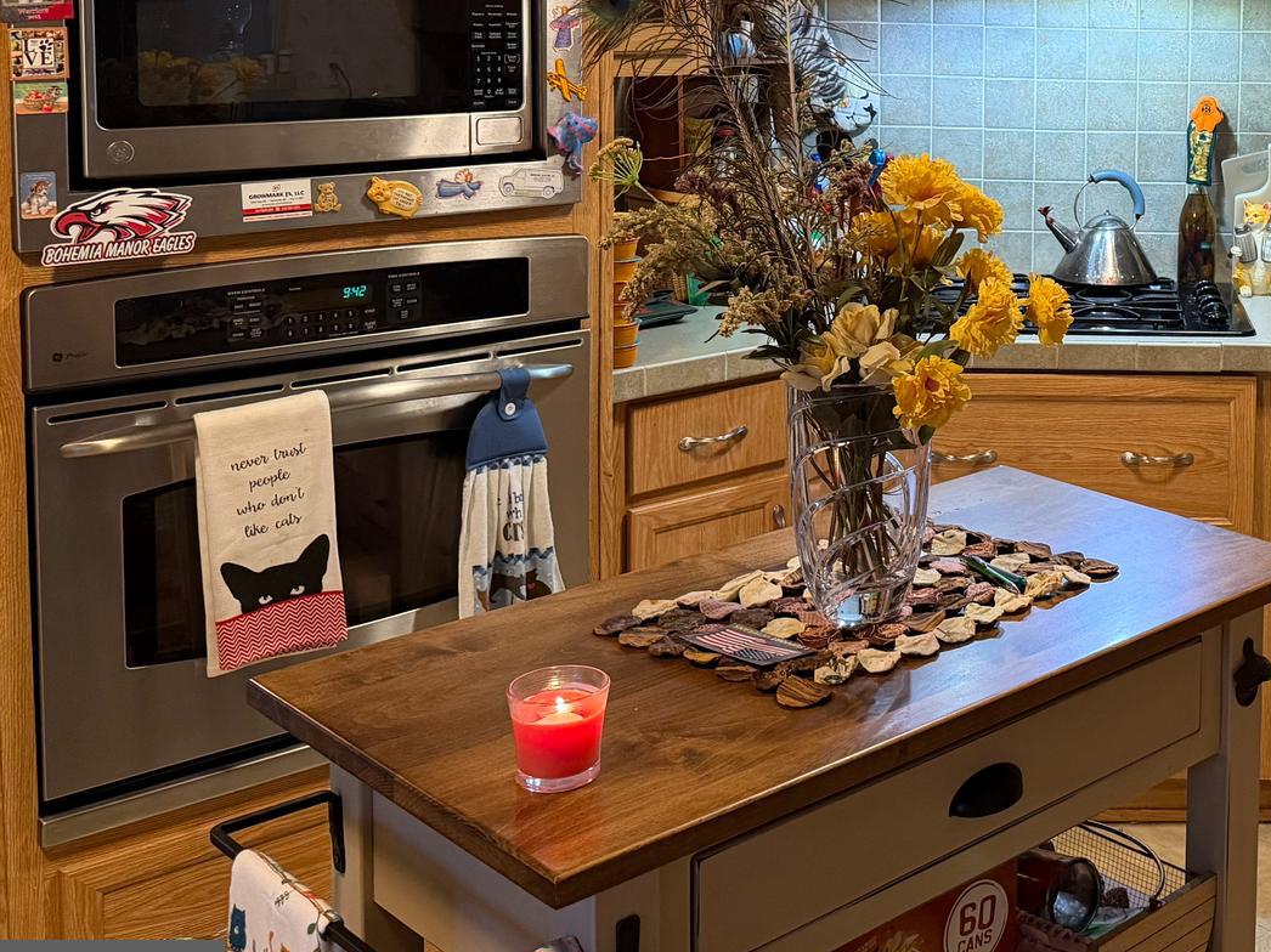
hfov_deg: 37.5
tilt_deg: -6.5
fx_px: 1725
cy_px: 107
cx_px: 1165
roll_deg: -0.3
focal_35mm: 47
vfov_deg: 29.7
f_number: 1.78
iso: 400
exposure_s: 1/60
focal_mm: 6.76
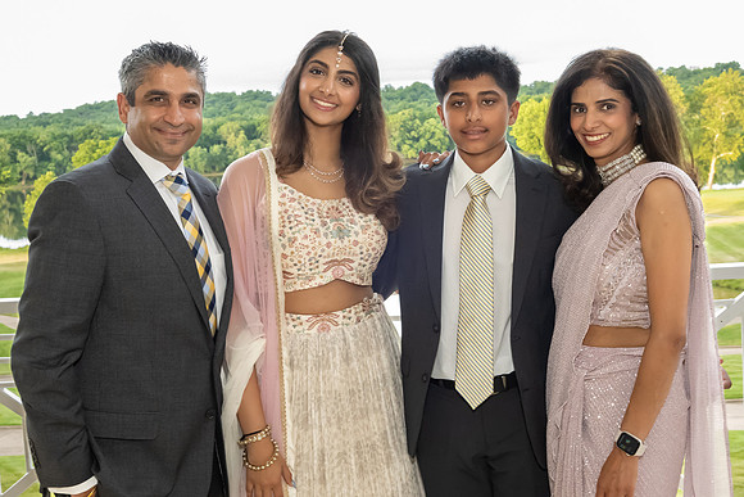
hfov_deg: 39.5
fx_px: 1035
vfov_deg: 27.0
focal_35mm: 50
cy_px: 227
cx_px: 392
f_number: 7.1
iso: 5000
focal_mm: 31
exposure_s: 1/250
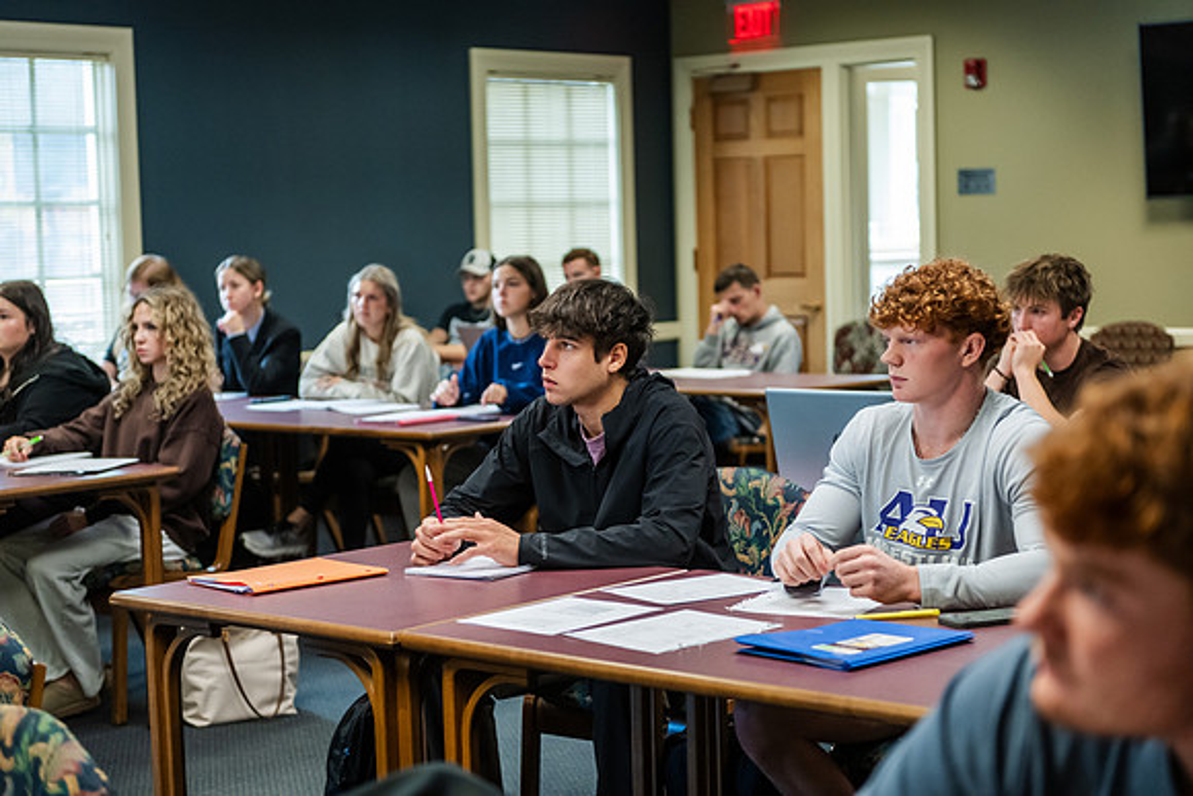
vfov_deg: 19.5
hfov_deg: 28.8
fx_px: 2320
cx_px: 596
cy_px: 398
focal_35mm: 70
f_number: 2.8
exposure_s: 1/200
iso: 2000
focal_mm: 70
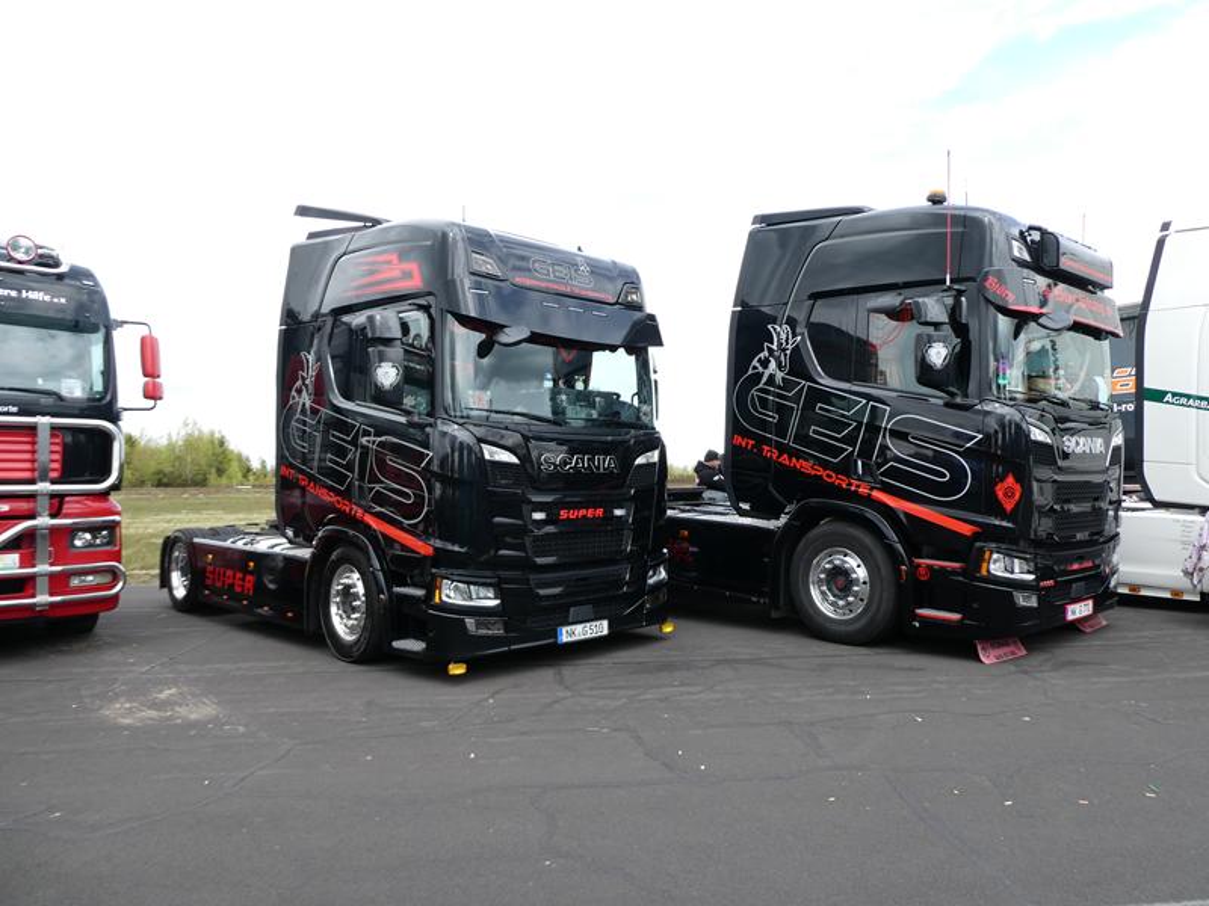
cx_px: 604
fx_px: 838
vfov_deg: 56.8
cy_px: 453
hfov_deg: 71.6
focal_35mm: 24
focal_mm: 4.3
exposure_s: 1/250
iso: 80
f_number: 3.3
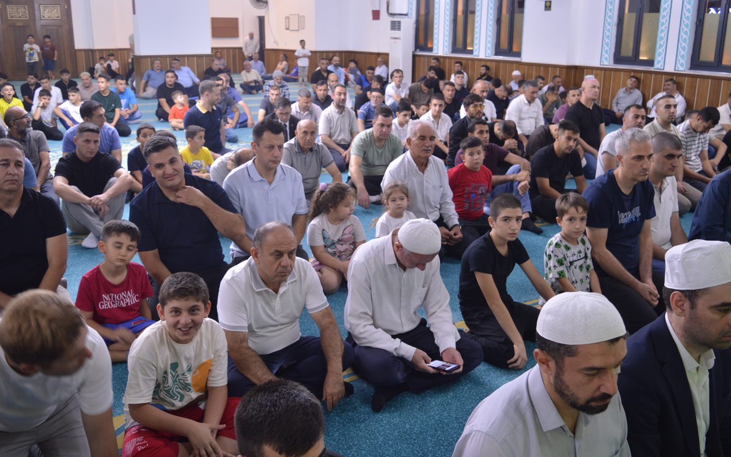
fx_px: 618
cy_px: 224
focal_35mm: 31
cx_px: 368
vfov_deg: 40.6
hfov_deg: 61.2
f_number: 3.5
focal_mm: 20
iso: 400
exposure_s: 1/25
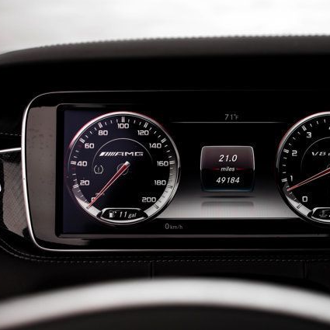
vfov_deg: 40.9
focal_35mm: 41
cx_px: 225
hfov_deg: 40.3
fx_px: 442
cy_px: 165
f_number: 2.8
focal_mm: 32
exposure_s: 1/400
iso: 640
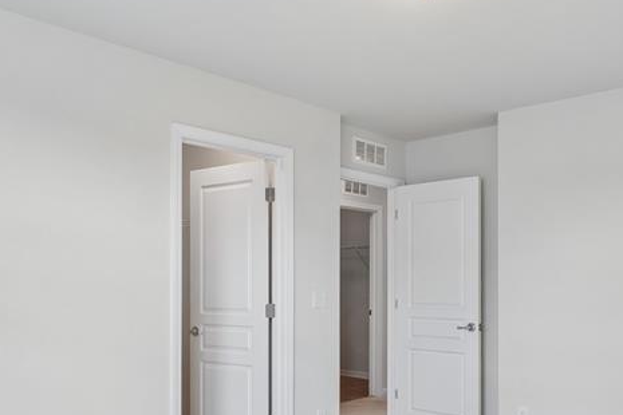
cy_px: 288
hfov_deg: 56.6
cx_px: 383
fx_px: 571
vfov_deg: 39.3
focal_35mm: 33
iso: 250
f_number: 8
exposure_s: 1/30
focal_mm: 10
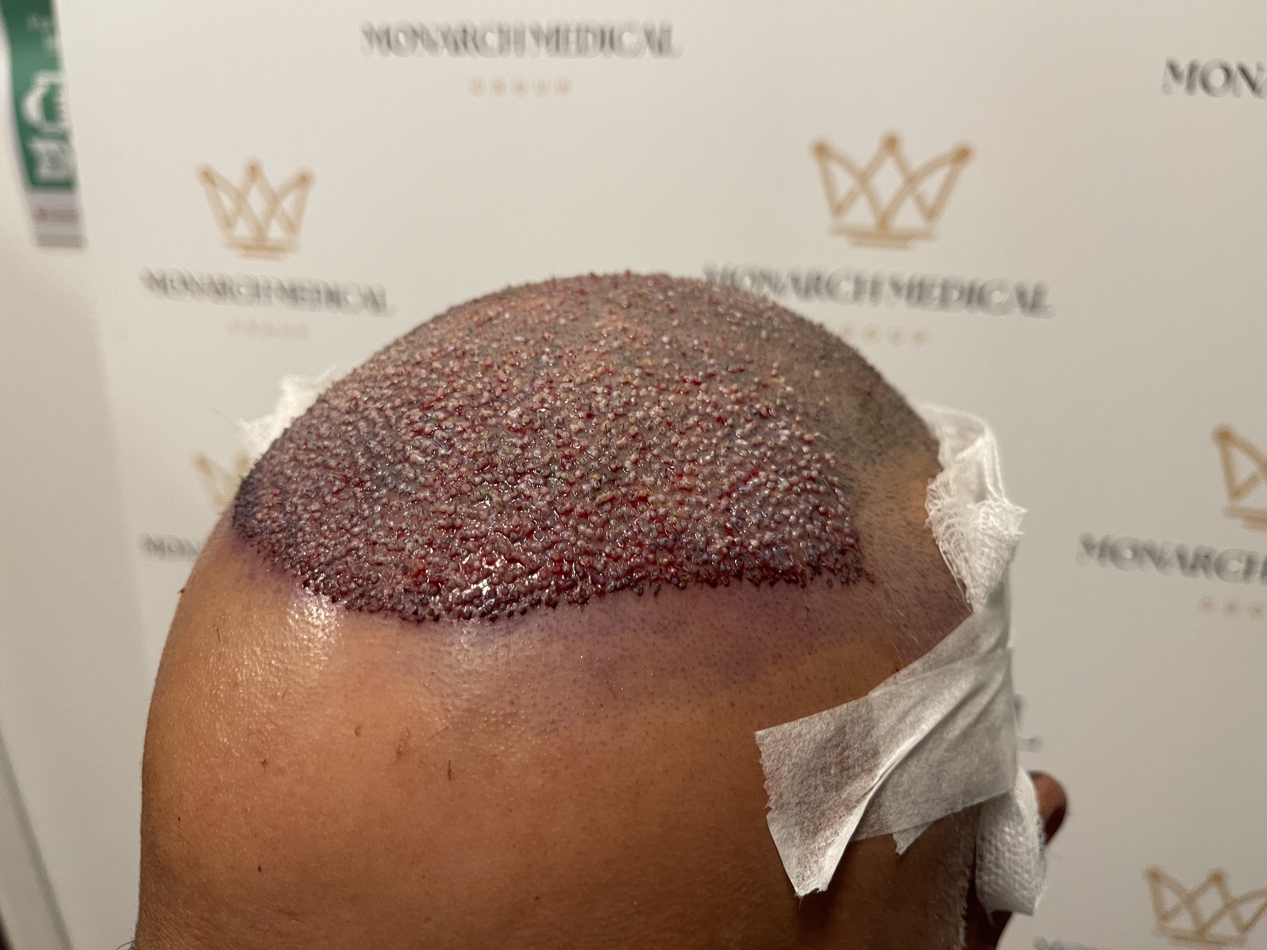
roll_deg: +0.6
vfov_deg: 54.9
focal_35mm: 25
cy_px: 475
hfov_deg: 69.4
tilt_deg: -25.7
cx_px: 634
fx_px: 915
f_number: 1.6
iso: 160
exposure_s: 1/60
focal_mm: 5.1
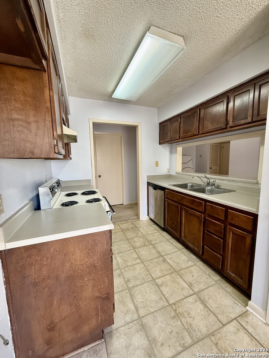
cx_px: 134
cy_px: 179
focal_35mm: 14
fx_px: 145
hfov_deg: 85.7
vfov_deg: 102.1
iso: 250
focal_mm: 2.22
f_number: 2.2
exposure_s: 1/120
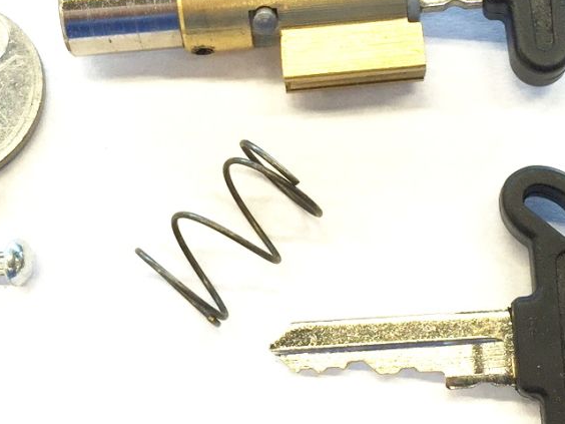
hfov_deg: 26.1
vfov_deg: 19.8
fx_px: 1208
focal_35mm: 74
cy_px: 111
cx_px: 392
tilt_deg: -70.2
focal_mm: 4.15
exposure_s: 1/100
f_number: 2.2
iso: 40
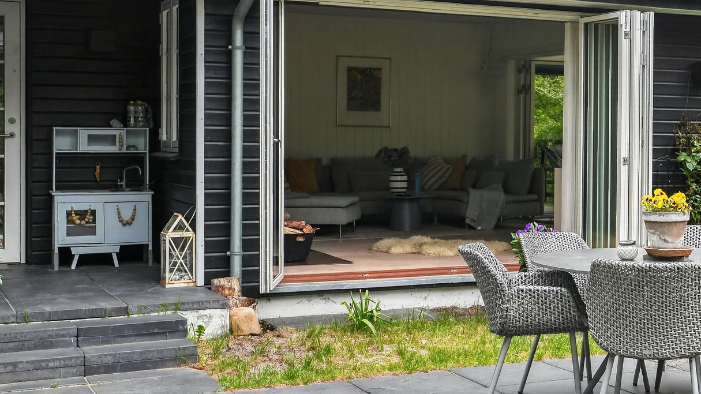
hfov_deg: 31.3
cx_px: 631
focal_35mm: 64
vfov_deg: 18.8
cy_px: 138
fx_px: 1189
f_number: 8
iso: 400
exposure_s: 1/80
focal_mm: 29
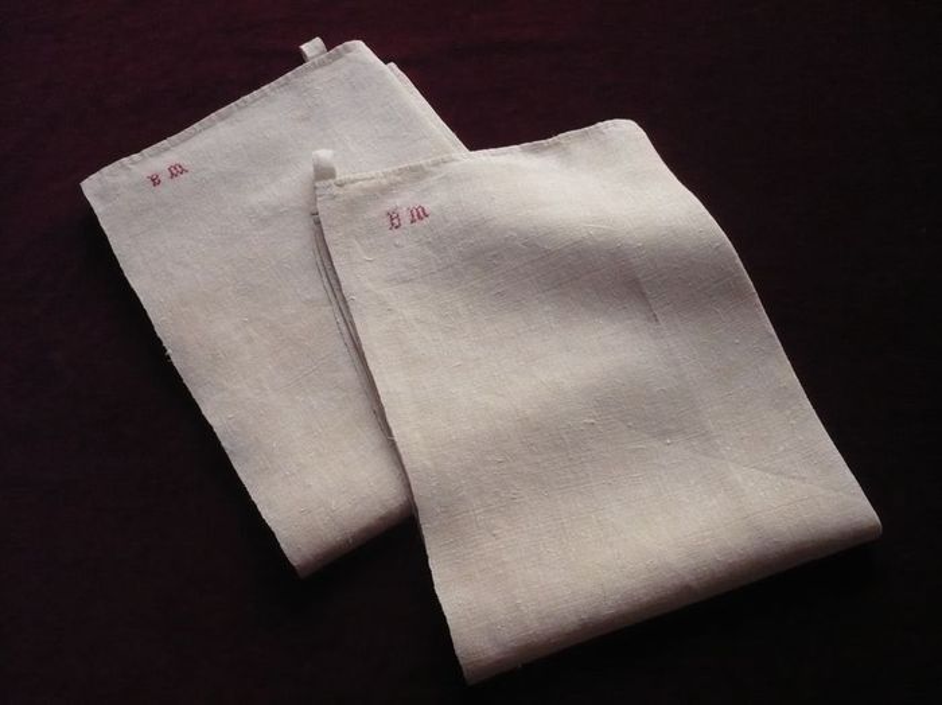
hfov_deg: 52.7
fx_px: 952
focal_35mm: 35
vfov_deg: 40.7
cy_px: 352
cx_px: 471
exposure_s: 1/320
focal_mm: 5.8
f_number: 2.8
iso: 400
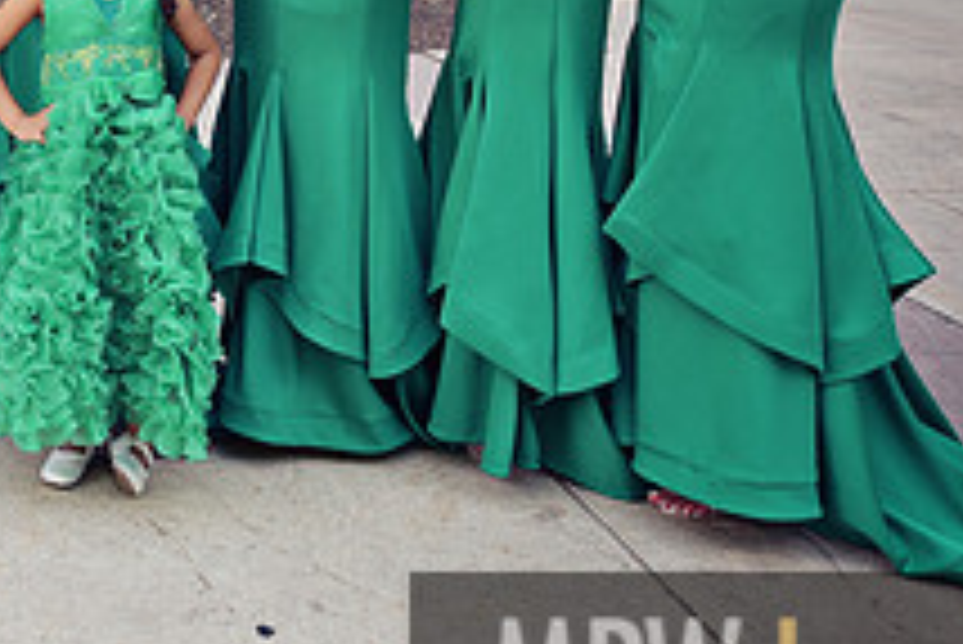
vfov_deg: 20.2
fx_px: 1740
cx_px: -90
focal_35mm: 65
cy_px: -16
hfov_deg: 28.2
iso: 200
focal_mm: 24
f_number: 3.2
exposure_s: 1/200
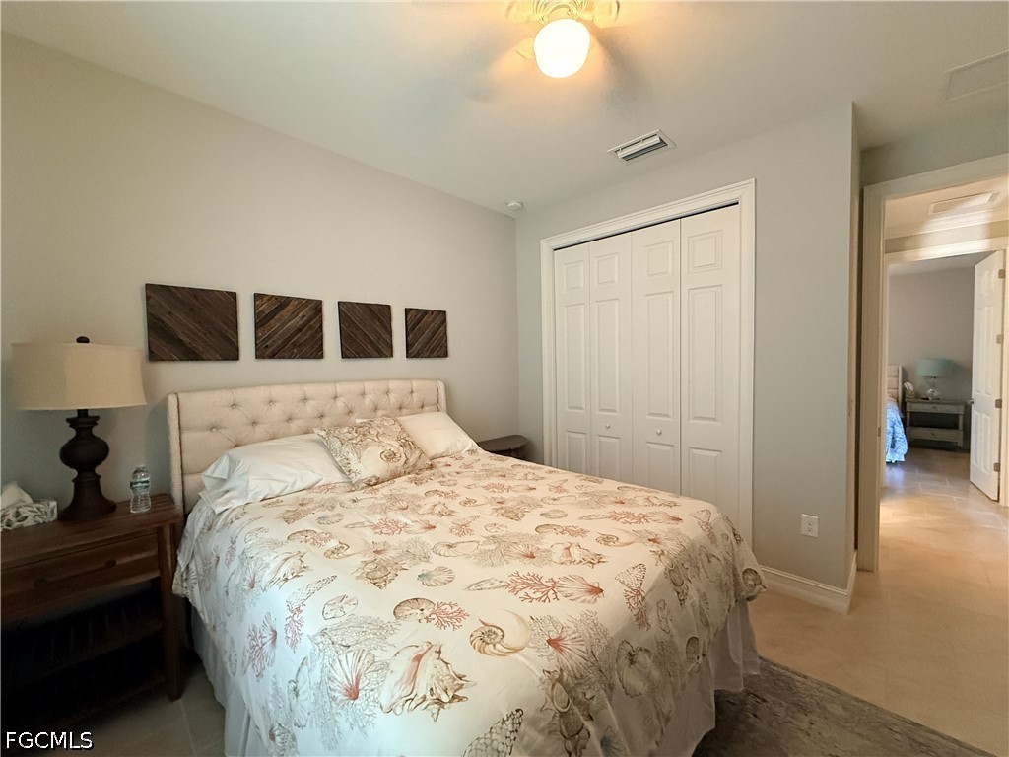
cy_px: 378
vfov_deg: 85.7
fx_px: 408
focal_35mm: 14
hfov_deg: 102.1
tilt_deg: -1.4
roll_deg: +0.3
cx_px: 504
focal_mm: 2.22
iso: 640
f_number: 2.2
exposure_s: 1/60
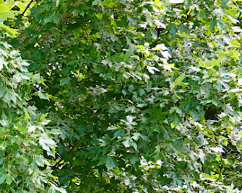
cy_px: 264
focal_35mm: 101
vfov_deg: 14.5
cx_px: -149
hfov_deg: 16.8
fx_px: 723
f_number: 2.8
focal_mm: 9
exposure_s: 1/80
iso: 100
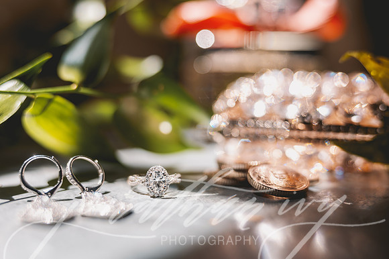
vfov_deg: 27.0
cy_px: 130
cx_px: 194
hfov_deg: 39.6
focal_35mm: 50
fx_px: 540
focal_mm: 50
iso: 50
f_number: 2.8
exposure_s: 1/800
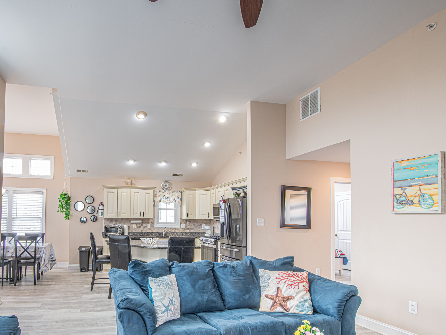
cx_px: 142
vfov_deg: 64.6
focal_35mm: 20
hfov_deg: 78.6
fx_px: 258
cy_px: 217
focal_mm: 14
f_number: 9
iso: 64
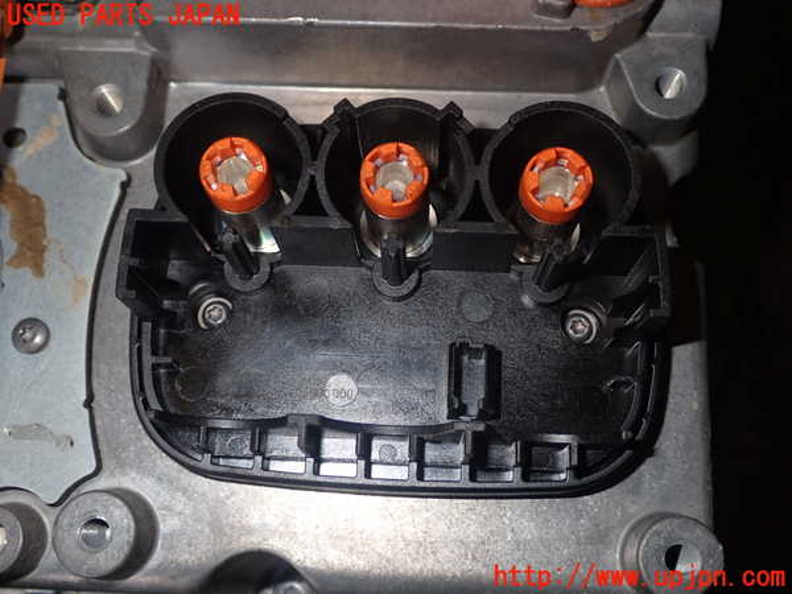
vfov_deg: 32.9
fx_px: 1007
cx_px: 396
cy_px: 297
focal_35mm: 44
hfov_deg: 42.9
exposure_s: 1/40
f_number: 9
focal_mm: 7.84
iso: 200
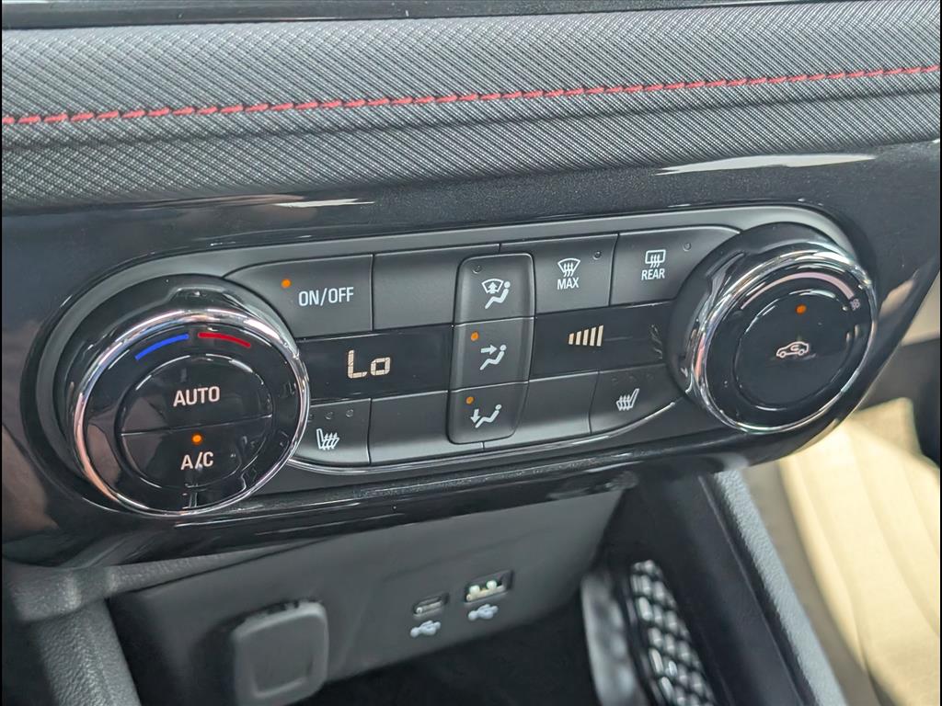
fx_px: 1333
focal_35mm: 49
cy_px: 353
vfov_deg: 29.7
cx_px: 471
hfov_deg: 38.9
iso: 193
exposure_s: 1/357
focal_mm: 6.9
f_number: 1.68
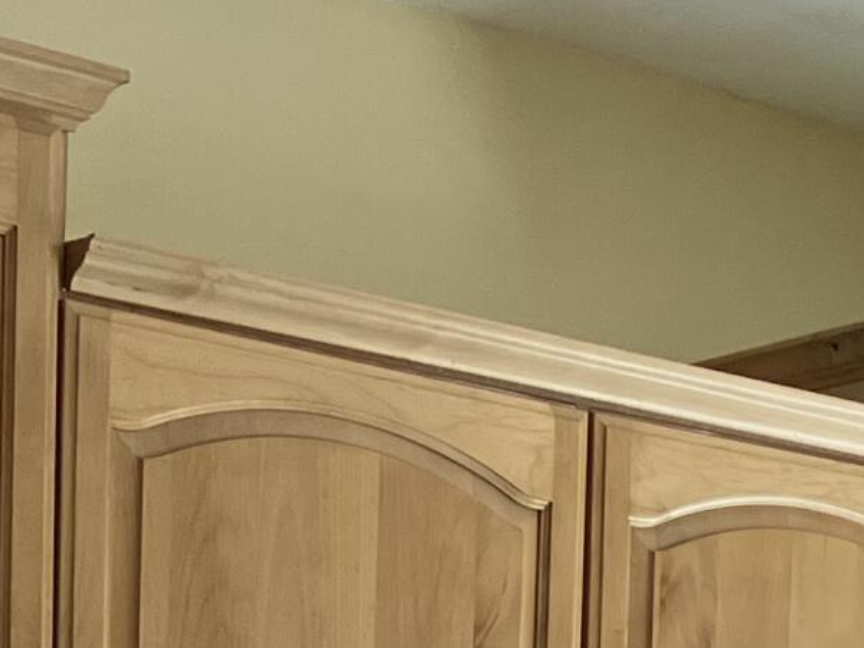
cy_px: 1456
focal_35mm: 140
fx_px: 3494
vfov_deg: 9.6
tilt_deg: -4.2
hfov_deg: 14.1
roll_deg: -1.5
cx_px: 592
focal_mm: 3.99
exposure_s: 1/121
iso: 80
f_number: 1.8
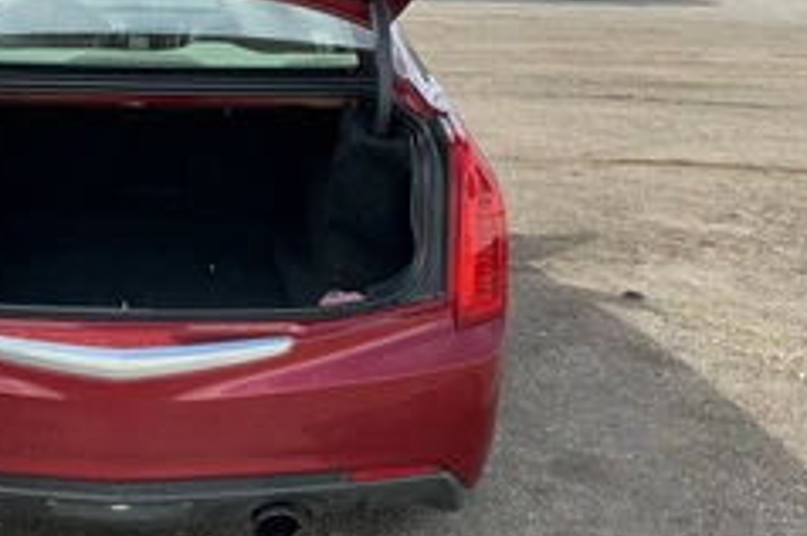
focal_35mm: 49
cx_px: 166
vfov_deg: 27.2
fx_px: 1097
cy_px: 149
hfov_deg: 38.9
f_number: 1.8
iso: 25
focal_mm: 3
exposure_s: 1/509
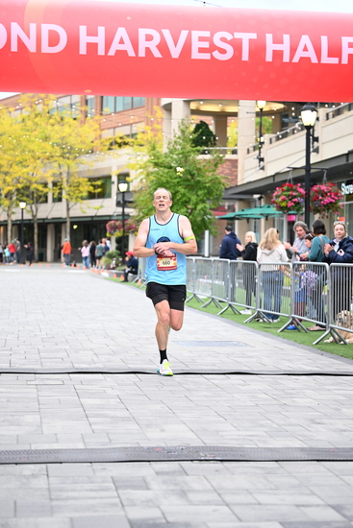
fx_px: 1029
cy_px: 264
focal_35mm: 70
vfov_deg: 28.8
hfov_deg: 19.5
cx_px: 176
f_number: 2.8
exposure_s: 1/1000
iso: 1600
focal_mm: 70
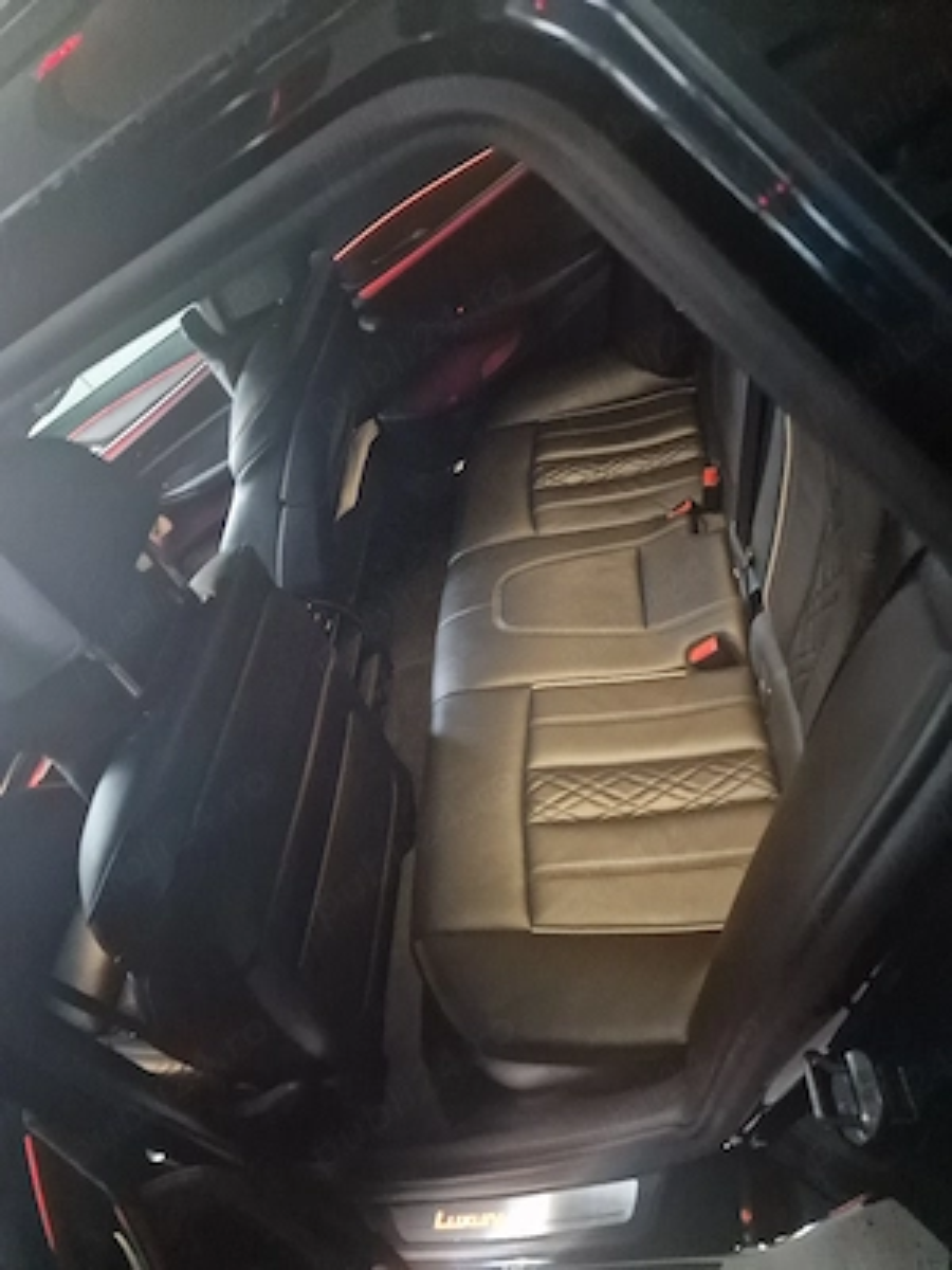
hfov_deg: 58.9
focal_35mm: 23
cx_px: 476
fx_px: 843
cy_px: 635
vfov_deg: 73.9
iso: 1600
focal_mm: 6.4
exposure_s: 1/24
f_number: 1.8
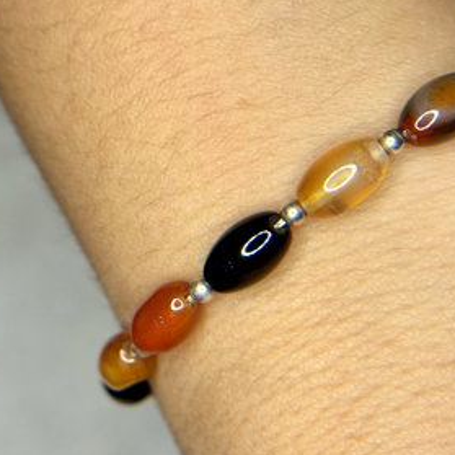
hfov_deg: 21.3
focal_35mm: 81
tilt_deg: -77.6
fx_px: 1205
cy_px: 219
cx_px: 303
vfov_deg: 21.4
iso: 50
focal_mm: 6.76
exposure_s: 1/129
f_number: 1.78
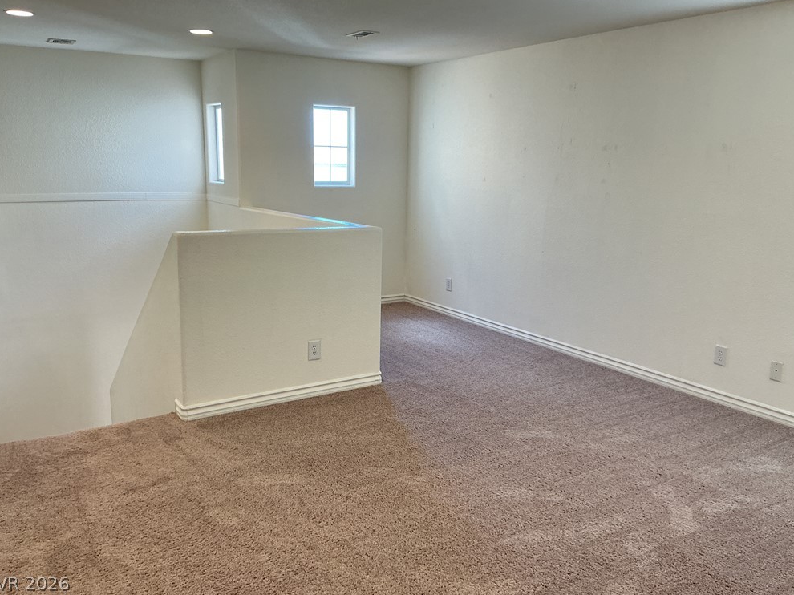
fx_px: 688
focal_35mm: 30
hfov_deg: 60.0
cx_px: 392
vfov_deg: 46.8
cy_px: 289
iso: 125
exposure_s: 1/60
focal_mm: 3
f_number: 1.8
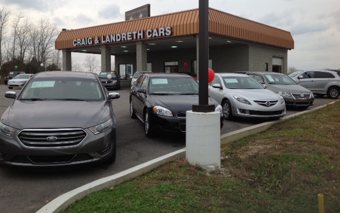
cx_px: 172
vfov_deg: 33.5
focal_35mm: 38
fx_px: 352
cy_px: 89
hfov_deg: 51.5
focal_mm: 4.28
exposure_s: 1/540
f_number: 2.4
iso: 50
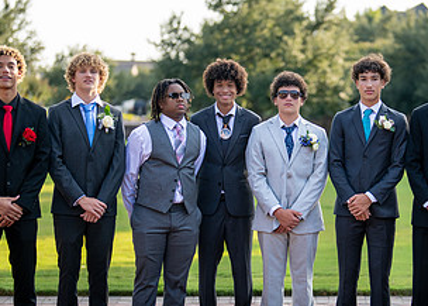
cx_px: 320
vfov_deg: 14.0
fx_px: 1240
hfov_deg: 19.5
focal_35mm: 102
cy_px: 202
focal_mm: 50
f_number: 1.2
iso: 200
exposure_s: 1/2500
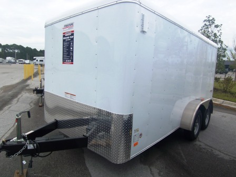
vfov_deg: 58.9
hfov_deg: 73.9
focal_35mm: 23
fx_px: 157
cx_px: 118
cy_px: 88
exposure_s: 1/125
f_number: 5.6
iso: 64
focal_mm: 3.8
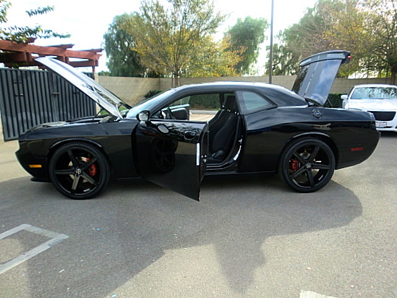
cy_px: 149
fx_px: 298
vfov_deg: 53.1
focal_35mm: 26
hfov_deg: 67.3
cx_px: 198
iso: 64
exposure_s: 1/250
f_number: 2.6
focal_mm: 4.65
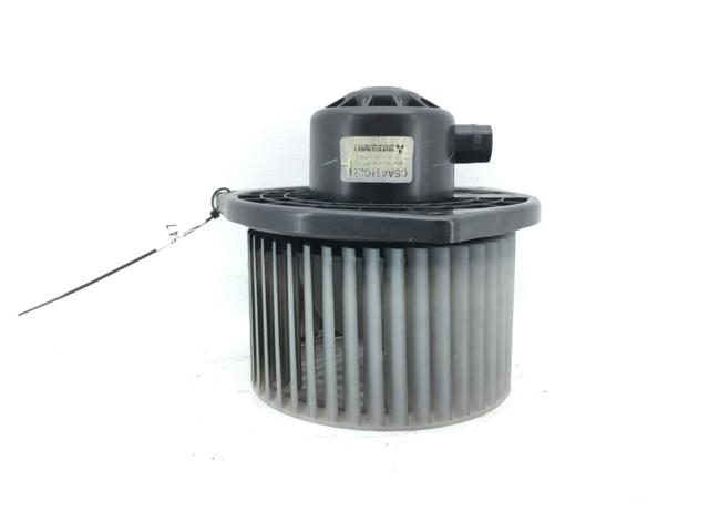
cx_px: 354
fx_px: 594
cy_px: 266
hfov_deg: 61.7
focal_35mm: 29
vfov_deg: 48.2
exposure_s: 1/100
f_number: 2.2
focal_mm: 4.15
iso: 40
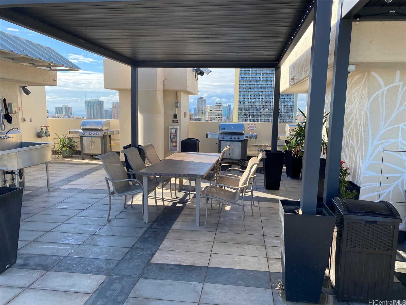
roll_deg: -0.9
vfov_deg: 53.1
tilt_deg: -9.4
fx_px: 305
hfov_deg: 67.3
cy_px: 152
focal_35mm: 26
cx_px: 203
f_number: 1.8
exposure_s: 1/816
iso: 32
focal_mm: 4.25
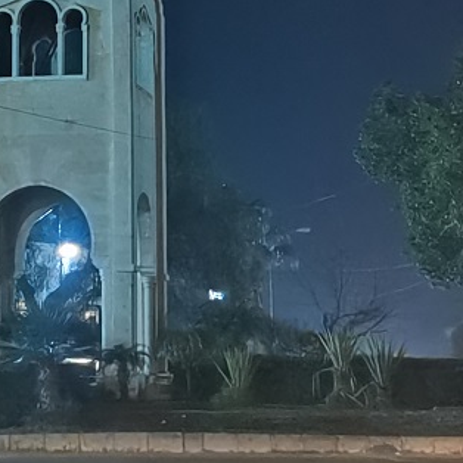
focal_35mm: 135
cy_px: -96
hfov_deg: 12.8
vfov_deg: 12.6
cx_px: 32
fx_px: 2043
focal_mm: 4.66
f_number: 1.4
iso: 1000
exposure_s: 4
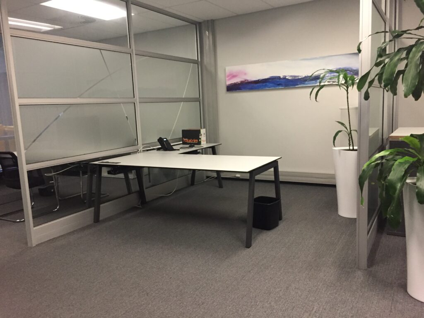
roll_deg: +2.2
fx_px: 355
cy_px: 159
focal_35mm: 29
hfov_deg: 61.7
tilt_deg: -9.6
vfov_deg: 48.2
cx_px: 212
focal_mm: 4.15
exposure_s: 1/25
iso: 250
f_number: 2.2
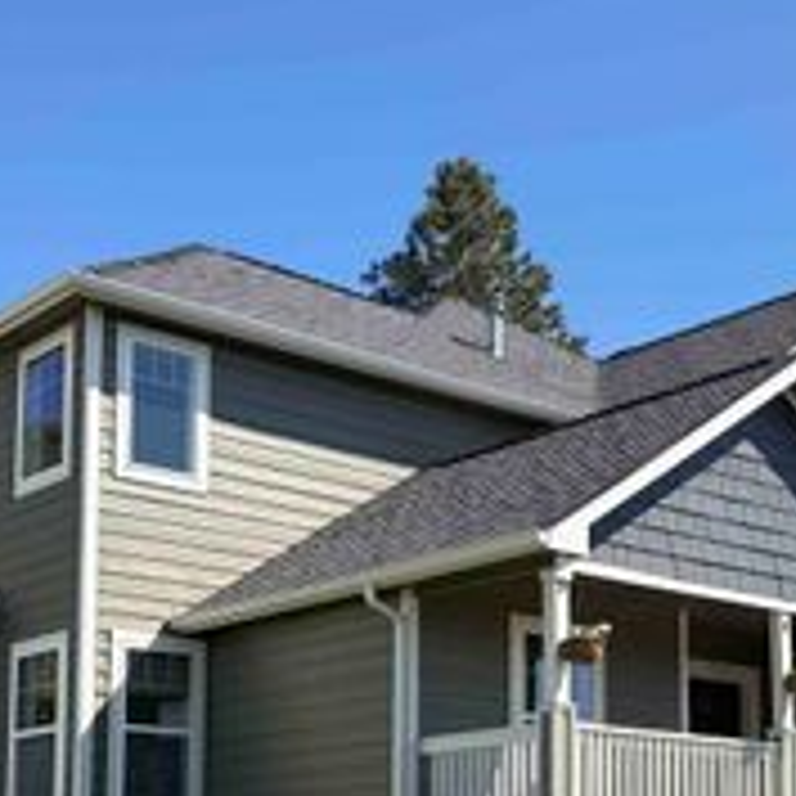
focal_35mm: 65
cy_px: 713
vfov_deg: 25.7
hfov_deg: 26.4
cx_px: 504
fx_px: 1691
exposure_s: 1/2141
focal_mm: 5.96
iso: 50
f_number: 1.6
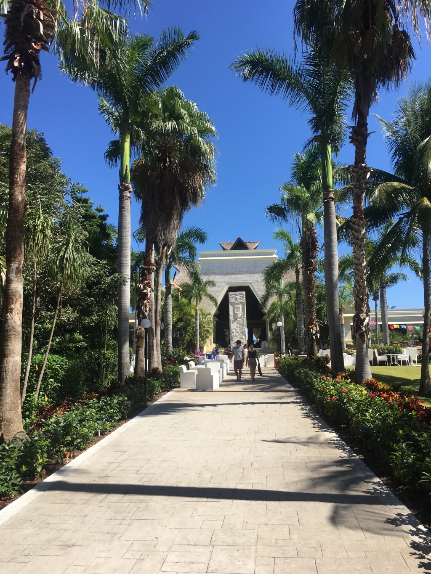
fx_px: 481
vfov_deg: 61.7
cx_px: 216
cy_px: 287
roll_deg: +1.7
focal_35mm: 29
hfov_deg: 48.2
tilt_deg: +7.8
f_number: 2.2
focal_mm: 4.15
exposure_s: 1/1538
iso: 25
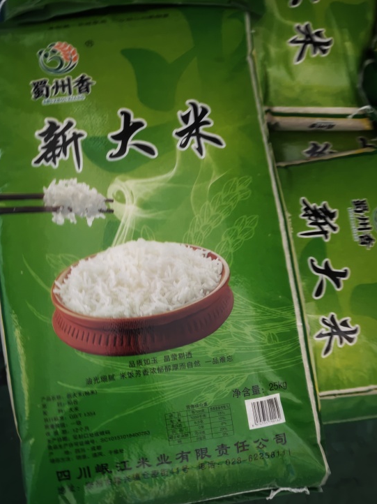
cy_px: 257
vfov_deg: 54.0
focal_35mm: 34
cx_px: 144
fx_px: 494
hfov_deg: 41.5
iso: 1600
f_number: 1.44
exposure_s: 1/25
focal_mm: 6.68
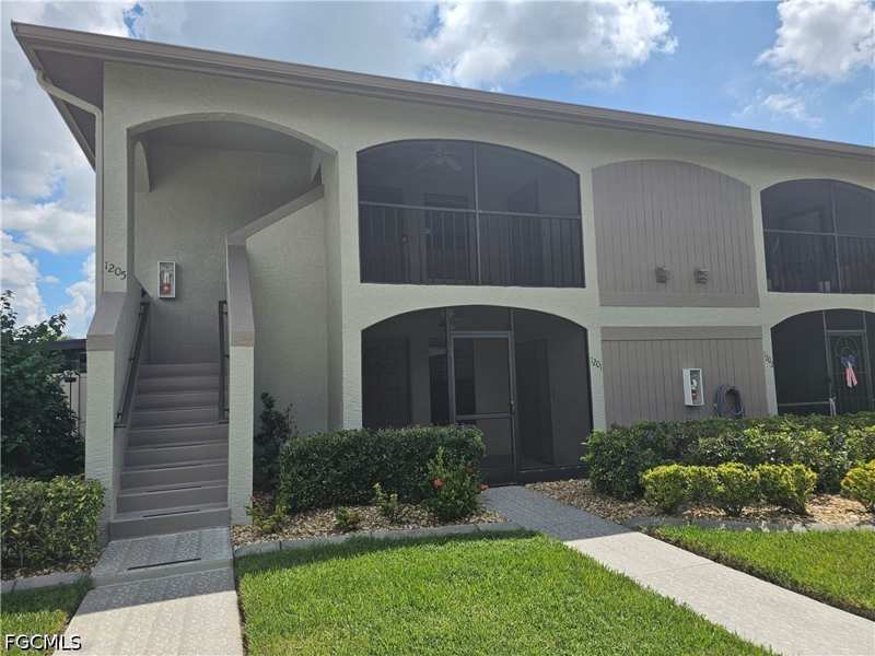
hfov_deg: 73.9
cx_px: 438
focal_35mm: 23
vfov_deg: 58.9
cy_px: 328
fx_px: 581
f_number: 1.7
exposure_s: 1/890
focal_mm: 6.3
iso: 10
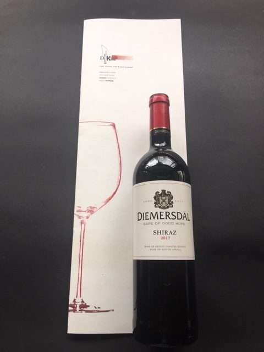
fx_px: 295
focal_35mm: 29
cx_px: 132
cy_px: 176
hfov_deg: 48.2
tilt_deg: -74.0
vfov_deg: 61.7
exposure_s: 1/100
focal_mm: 4.15
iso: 32
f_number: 2.2
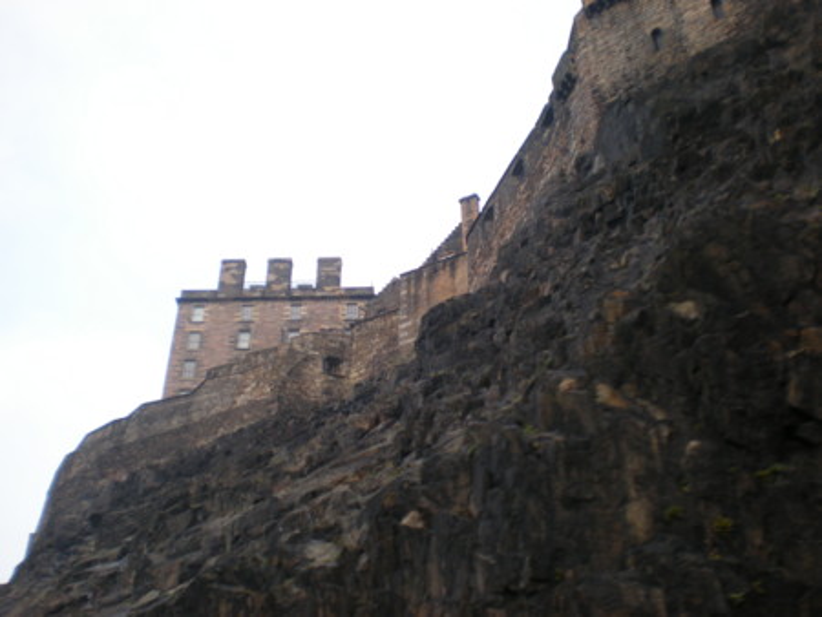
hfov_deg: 49.0
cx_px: 411
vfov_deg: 37.8
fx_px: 903
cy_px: 308
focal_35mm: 38
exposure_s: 1/112
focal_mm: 6.3
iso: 64
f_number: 3.1
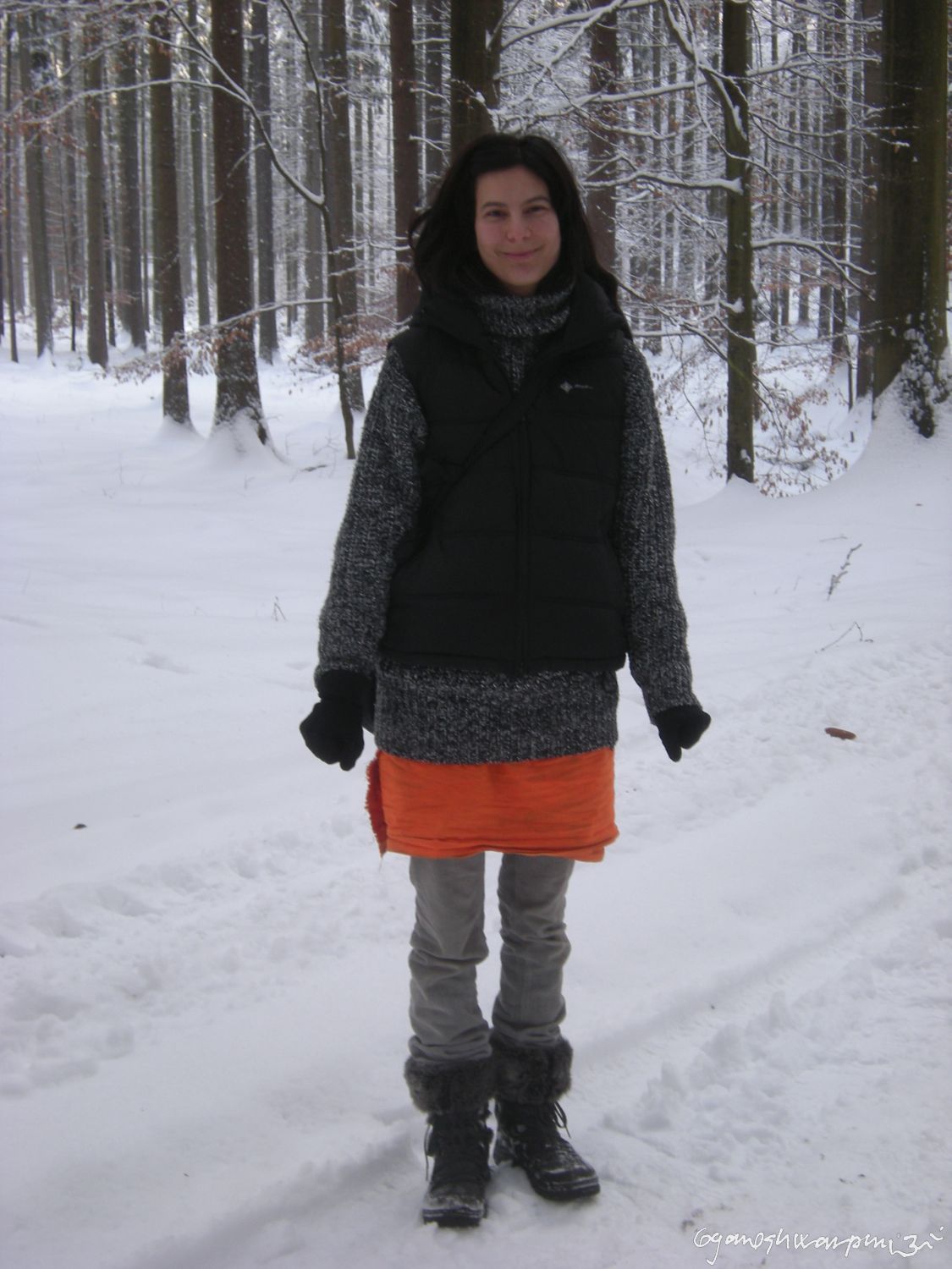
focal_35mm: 52
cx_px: 476
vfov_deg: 36.8
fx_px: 1907
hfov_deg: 28.0
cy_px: 634
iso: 76
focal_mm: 8.8
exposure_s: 1/54.3
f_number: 3.8
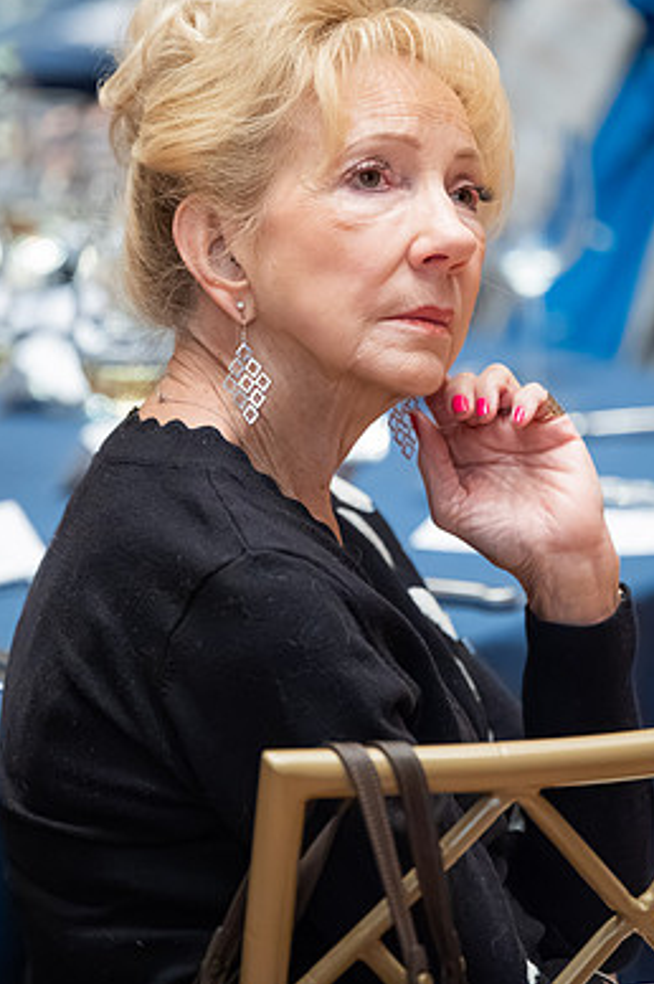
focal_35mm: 232
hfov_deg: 5.9
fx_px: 6333
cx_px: 331
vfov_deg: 8.9
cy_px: 436
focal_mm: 200
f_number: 3.2
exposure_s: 1/125
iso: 10000
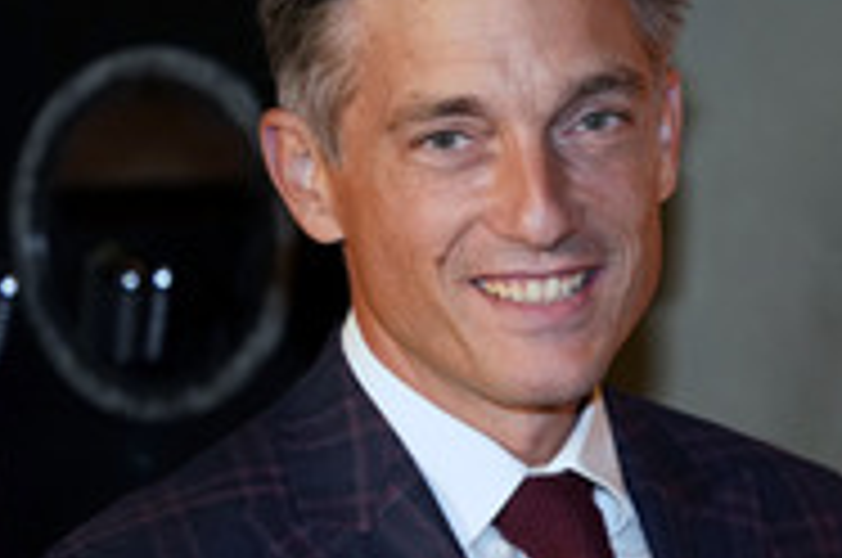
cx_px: 889
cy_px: 297
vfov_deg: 7.3
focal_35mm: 188
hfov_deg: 10.8
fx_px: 4390
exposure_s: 1/100
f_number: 4
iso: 2000
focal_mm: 78
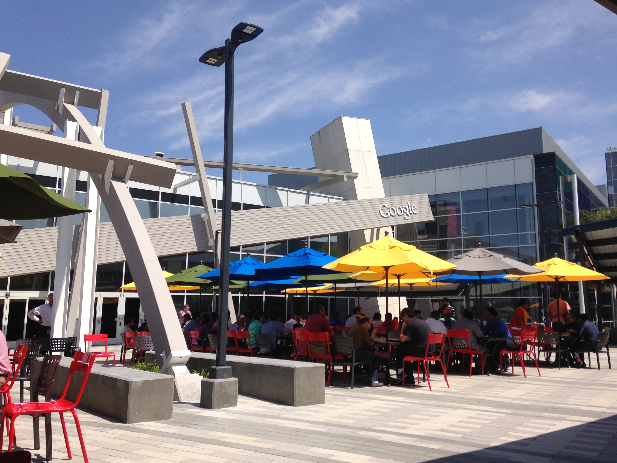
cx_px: 313
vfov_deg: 41.8
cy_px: 230
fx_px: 606
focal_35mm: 34
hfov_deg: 54.0
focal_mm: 4.12
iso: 50
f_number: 2.4
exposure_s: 1/2169
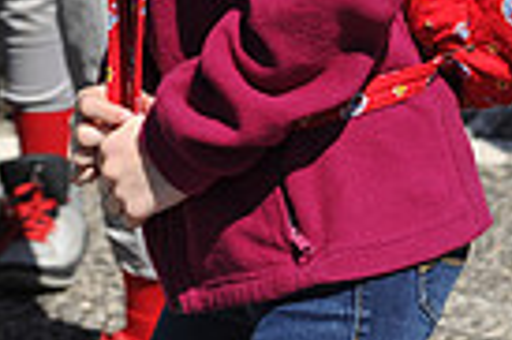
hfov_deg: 7.0
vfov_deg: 4.6
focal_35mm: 296
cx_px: 149
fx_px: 4205
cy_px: -303
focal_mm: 70
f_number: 5
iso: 200
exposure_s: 1/1250
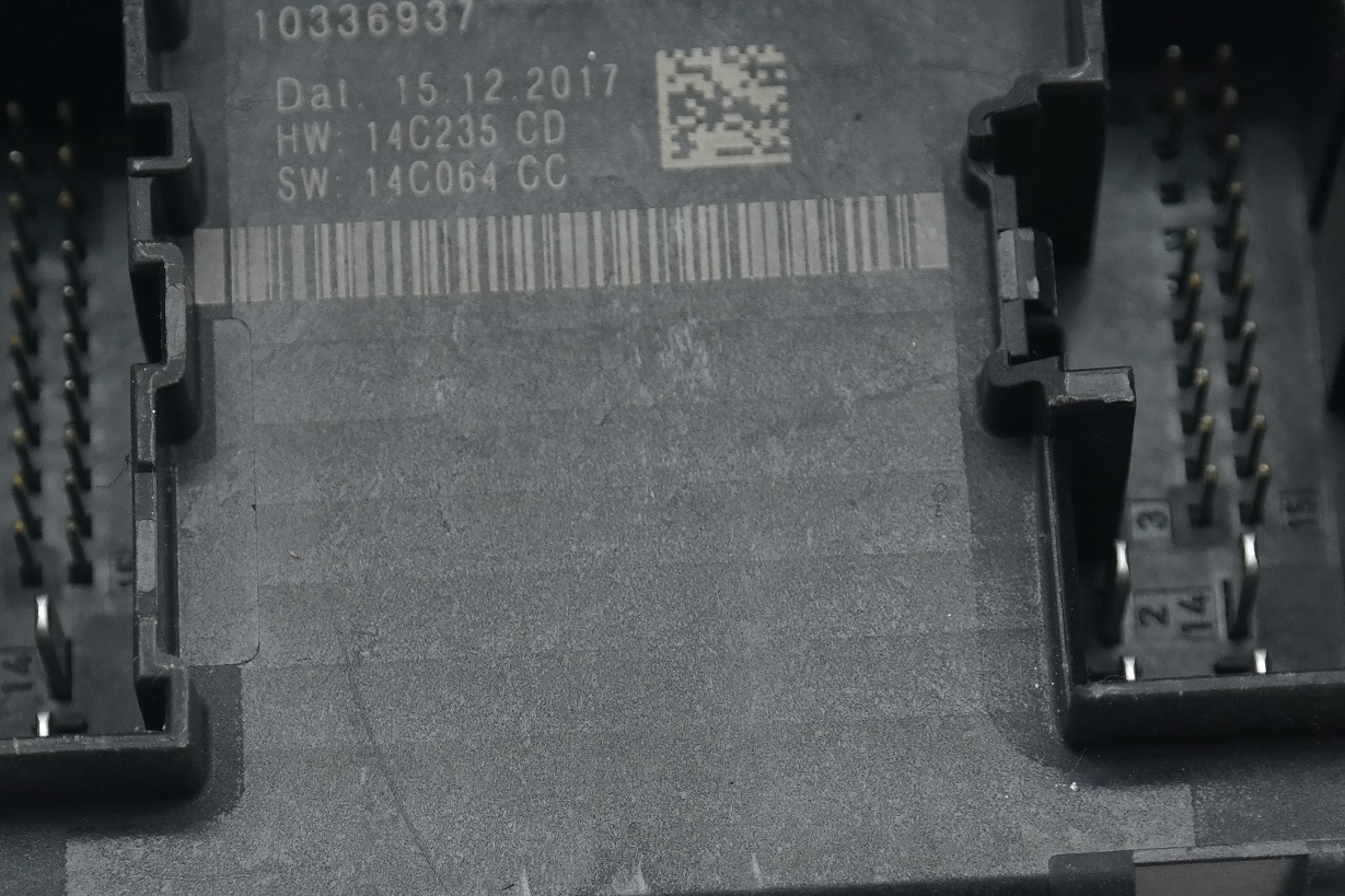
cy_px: 515
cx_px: 692
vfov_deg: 8.9
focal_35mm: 155
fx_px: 5790
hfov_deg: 13.3
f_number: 5
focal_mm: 42
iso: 400
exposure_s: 1/60
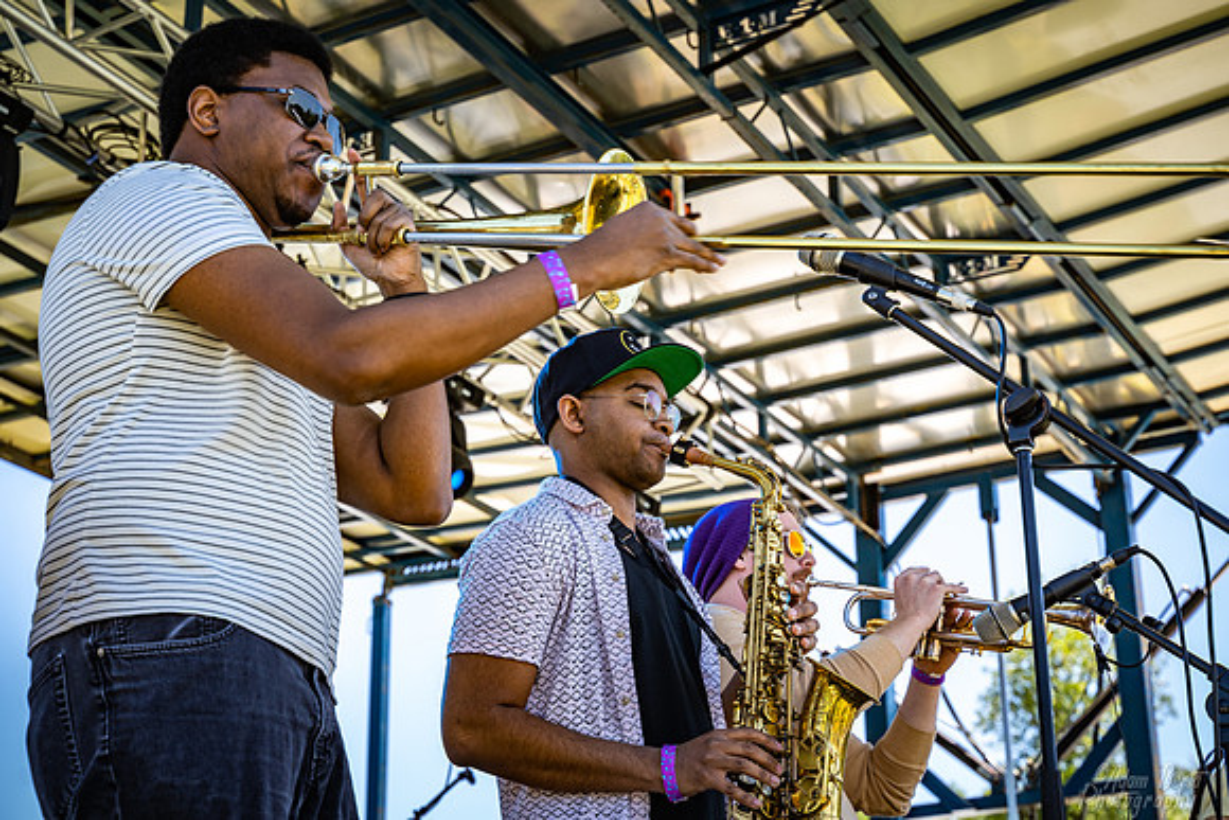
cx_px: 614
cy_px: 410
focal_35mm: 61
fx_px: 2083
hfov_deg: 32.9
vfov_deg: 22.3
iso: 125
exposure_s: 1/160
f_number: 5.6
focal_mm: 61
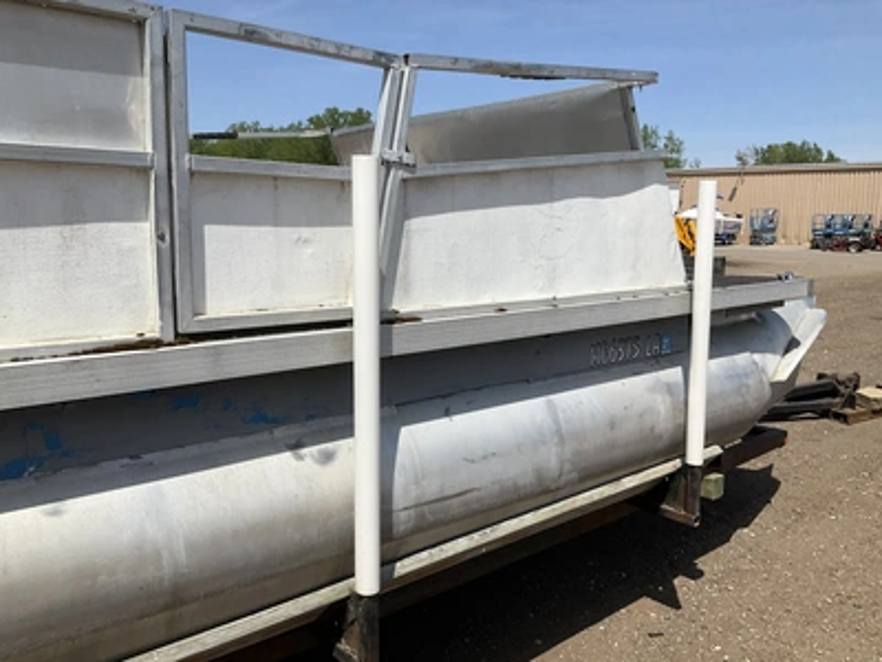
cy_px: 331
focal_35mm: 29
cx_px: 441
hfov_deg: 61.7
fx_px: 739
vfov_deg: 48.2
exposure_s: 1/3125
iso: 25
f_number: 1.8
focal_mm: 3
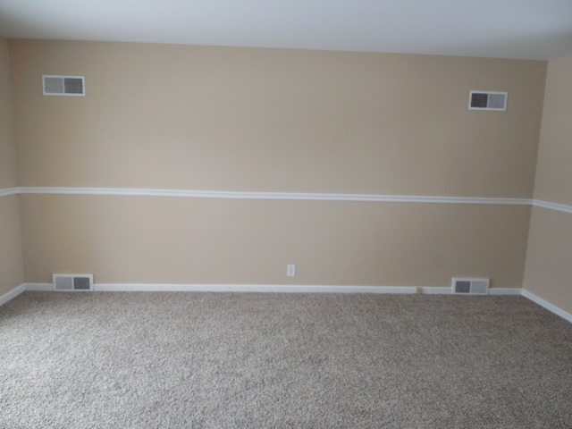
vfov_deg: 54.9
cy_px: 214
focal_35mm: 25
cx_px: 286
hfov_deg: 69.4
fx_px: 413
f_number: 3.3
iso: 125
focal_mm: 4.5
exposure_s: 1/100
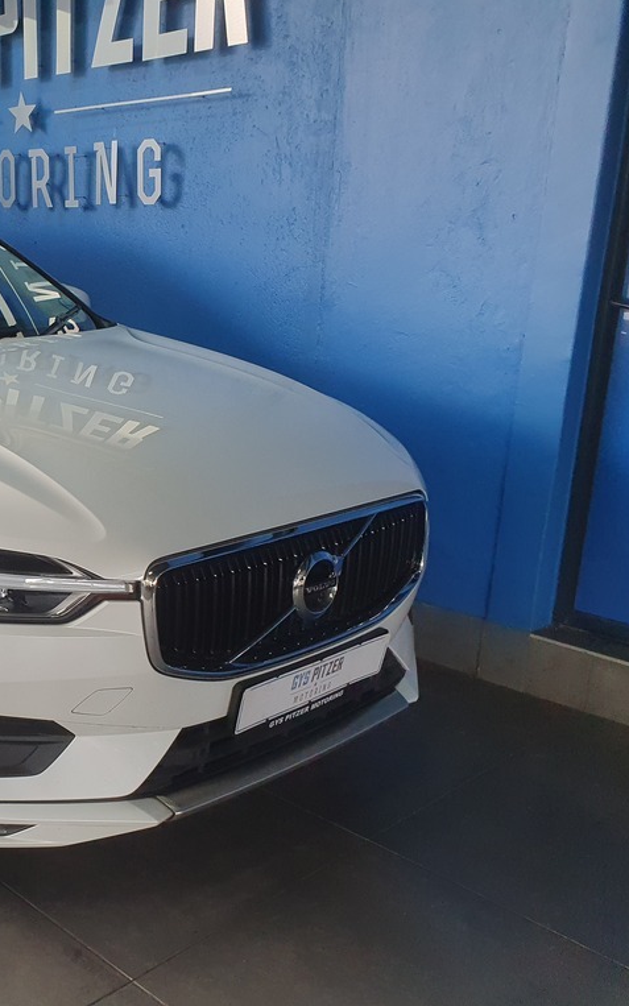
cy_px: 501
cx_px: -22
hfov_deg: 31.4
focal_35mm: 37
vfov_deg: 52.7
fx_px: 1015
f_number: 2.4
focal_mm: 4.32
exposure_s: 1/100
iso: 200
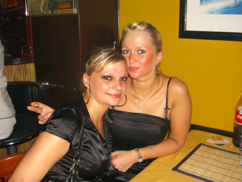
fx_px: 266
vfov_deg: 37.7
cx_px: 121
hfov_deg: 49.0
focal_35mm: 38
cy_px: 91
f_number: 2.8
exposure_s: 1/60
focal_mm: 7.9
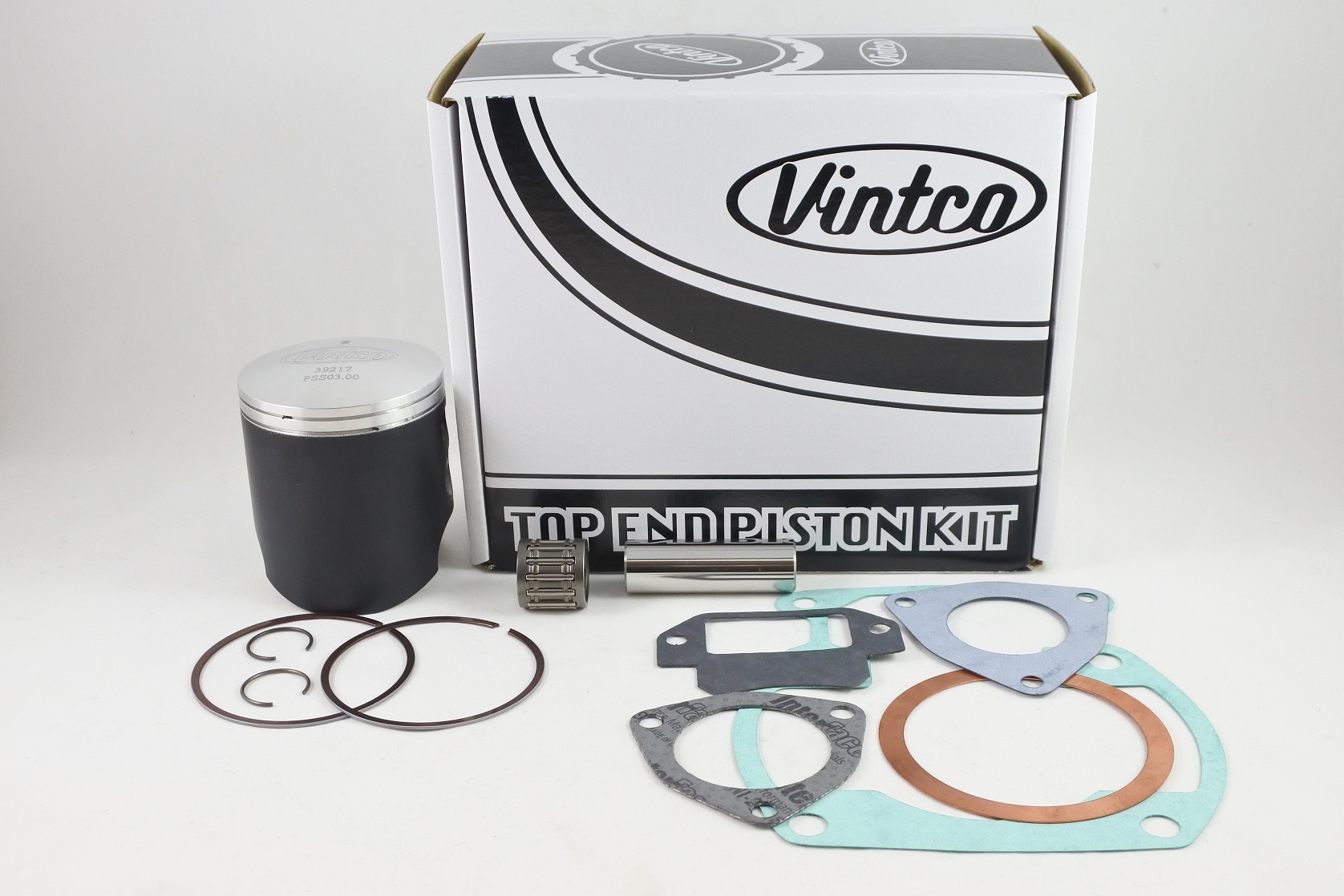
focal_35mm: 35
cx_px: 672
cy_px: 448
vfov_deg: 37.9
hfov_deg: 54.4
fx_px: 1307
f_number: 4
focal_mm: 13.1
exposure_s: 1/125
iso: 500
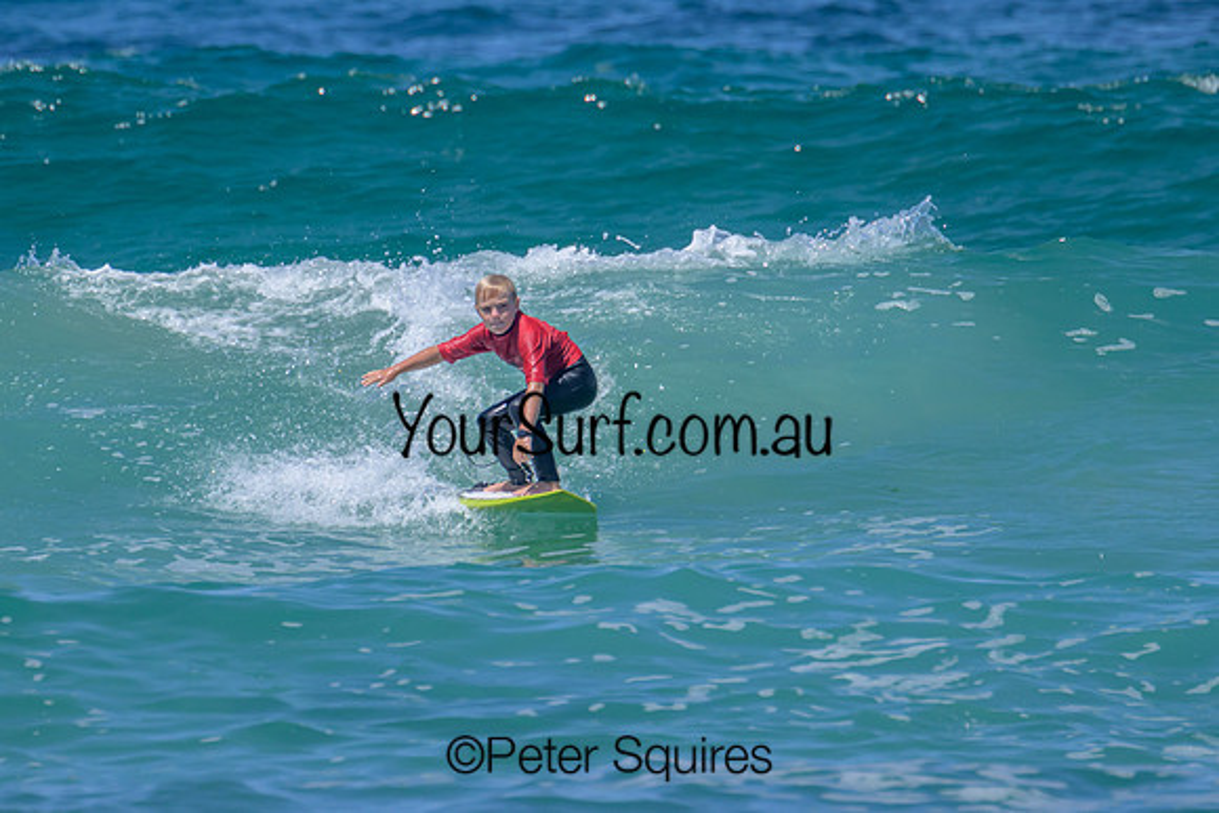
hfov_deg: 1.9
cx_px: 491
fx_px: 37189
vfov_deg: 1.3
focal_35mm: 1098
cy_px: 305
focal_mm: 800
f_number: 11
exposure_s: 1/2000
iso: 1100
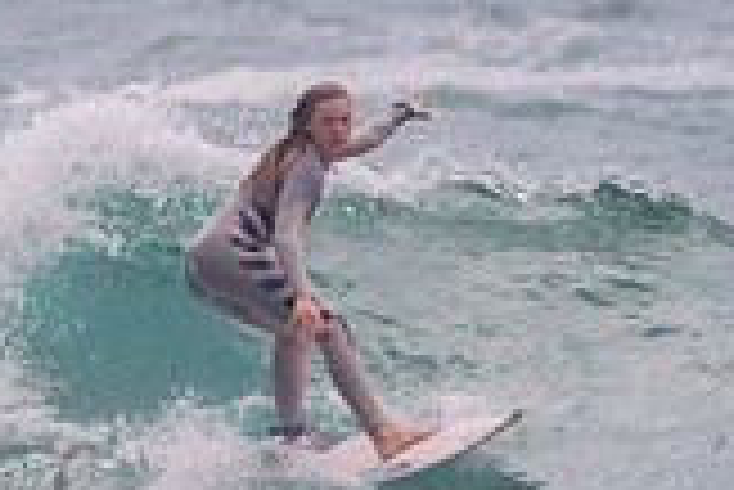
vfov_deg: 0.6
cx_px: 326
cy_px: 344
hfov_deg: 0.9
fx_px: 44405
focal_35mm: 2176
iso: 1000
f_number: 5.6
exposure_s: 1/2000
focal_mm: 500
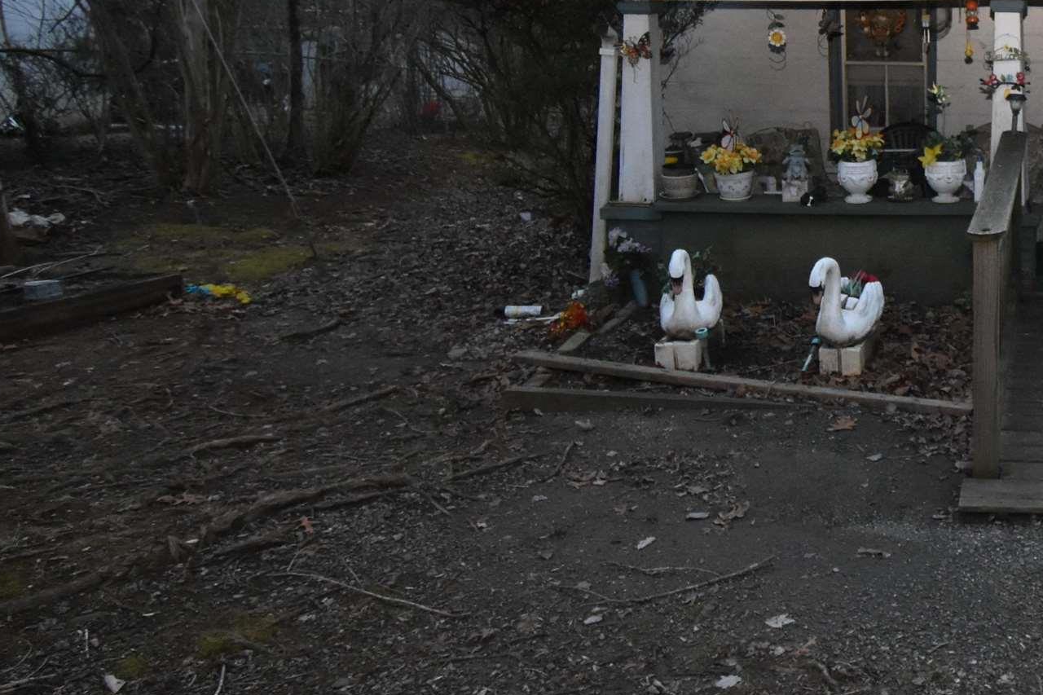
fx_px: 1043
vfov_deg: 35.8
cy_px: 150
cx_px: 1069
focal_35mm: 36
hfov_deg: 44.3
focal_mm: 10
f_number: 4.5
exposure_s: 1/60
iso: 2000
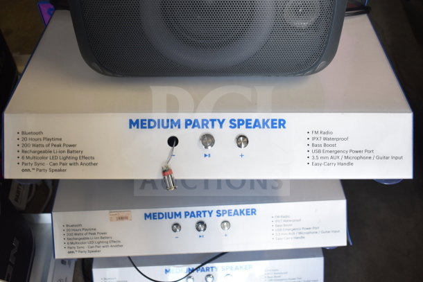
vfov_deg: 35.5
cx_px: 212
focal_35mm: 38
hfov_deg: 51.3
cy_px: 141
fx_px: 441
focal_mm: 25
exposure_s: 1/40
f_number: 4
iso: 400
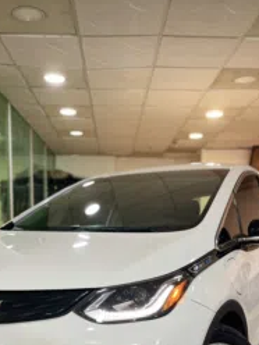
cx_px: 110
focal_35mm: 42
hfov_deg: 34.3
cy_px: 271
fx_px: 419
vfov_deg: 42.9
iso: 160
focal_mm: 5.1
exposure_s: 1/56
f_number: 1.6
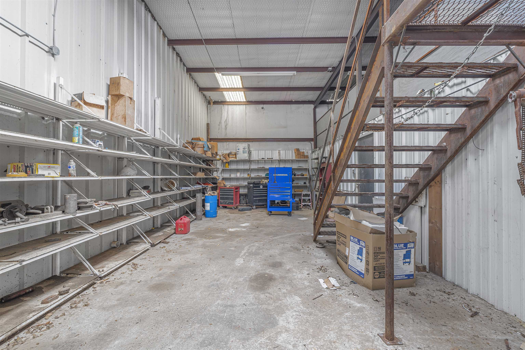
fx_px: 233
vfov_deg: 73.7
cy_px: 175
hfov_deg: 96.7
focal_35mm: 16
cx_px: 262
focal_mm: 16
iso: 200
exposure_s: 1/1.67
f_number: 9
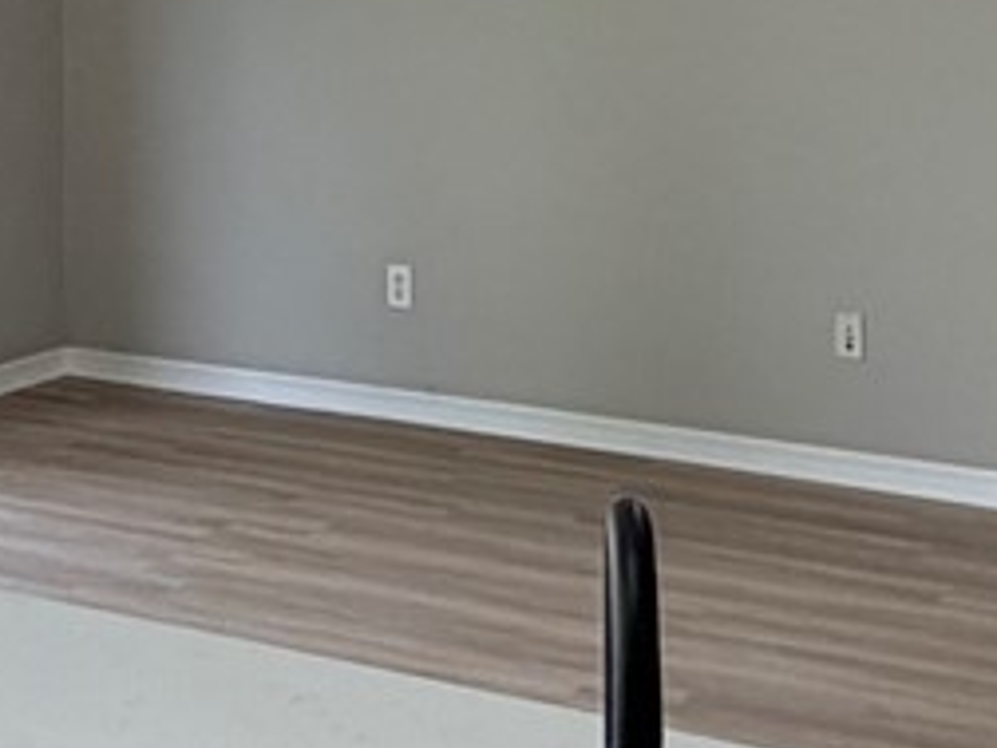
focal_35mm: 89
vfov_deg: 15.8
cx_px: 162
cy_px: -218
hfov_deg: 21.7
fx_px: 2563
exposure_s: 1/120
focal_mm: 2.22
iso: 125
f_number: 2.2
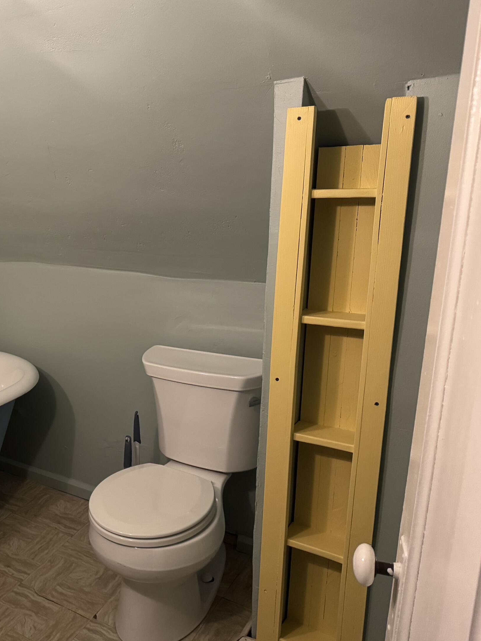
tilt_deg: -14.2
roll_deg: +1.6
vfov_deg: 55.4
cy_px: 316
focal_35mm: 33
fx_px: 612
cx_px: 49
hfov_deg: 39.8
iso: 640
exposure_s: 1/60
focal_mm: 6.76
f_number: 1.78
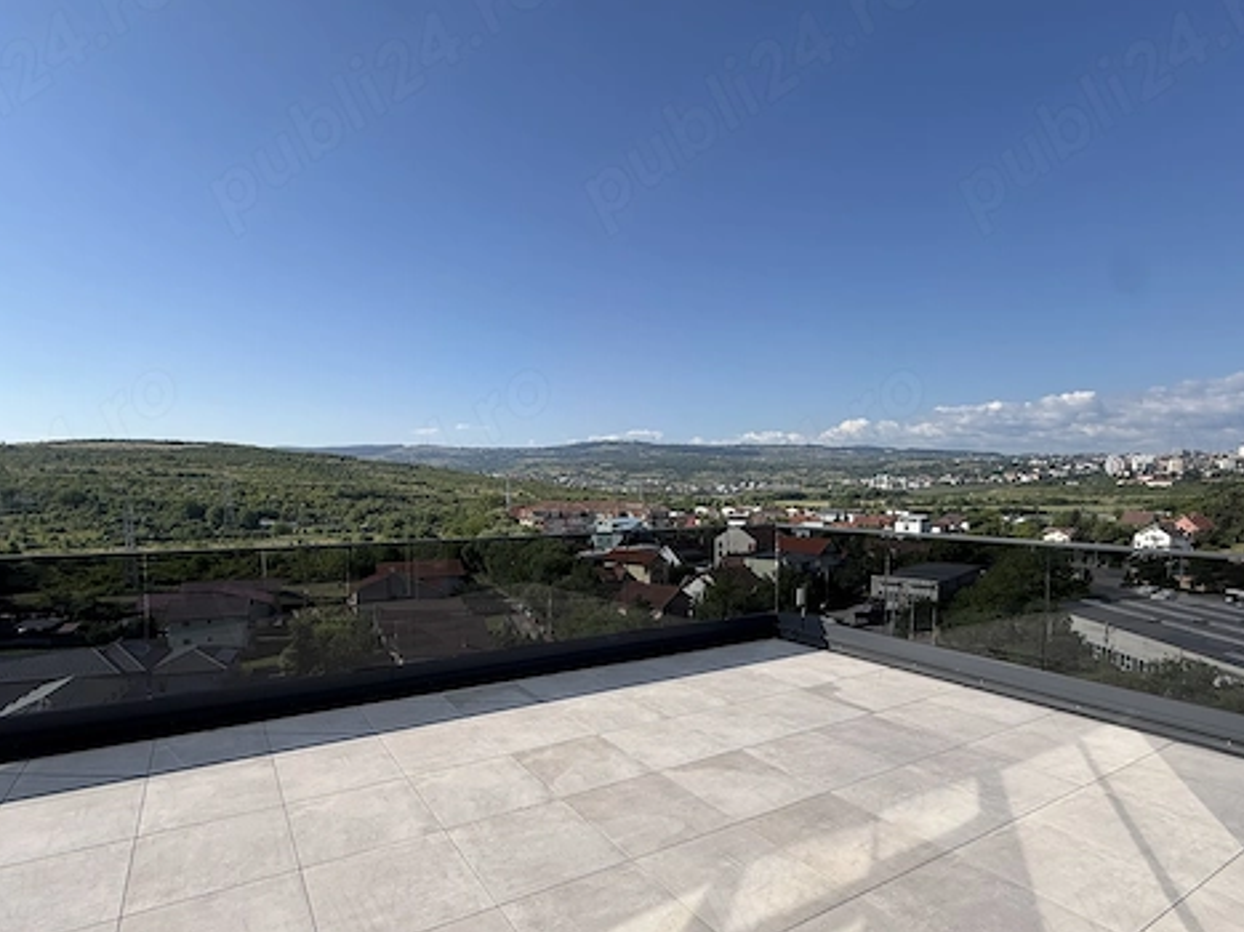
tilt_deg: -0.9
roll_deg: +1.4
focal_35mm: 18
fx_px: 647
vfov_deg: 71.3
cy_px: 525
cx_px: 565
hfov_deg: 87.5
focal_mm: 2.22
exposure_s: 1/1033
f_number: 2.2
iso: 20
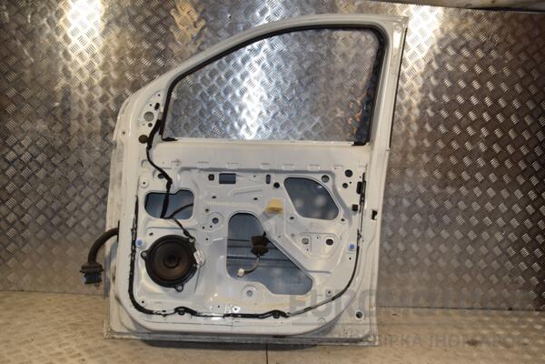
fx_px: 477
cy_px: 182
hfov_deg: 59.5
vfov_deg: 41.7
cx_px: 272
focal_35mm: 32
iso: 800
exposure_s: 1/200
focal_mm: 21
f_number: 13
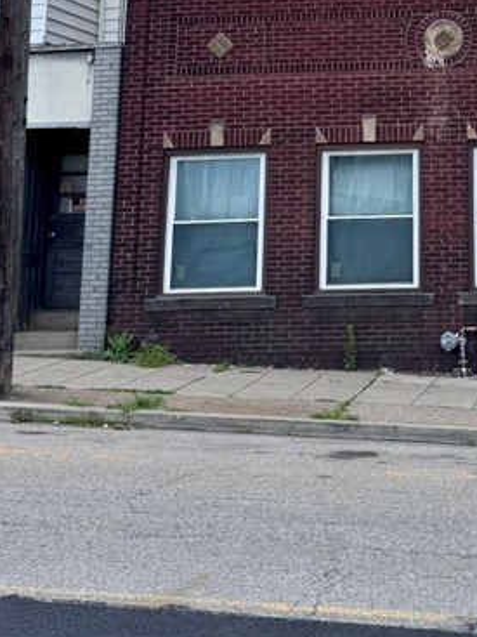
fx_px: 1232
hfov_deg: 21.1
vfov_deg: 26.9
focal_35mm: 67
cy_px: -38
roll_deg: +0.3
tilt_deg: +10.3
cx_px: 496
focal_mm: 6.76
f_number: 1.78
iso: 80
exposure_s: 1/2331
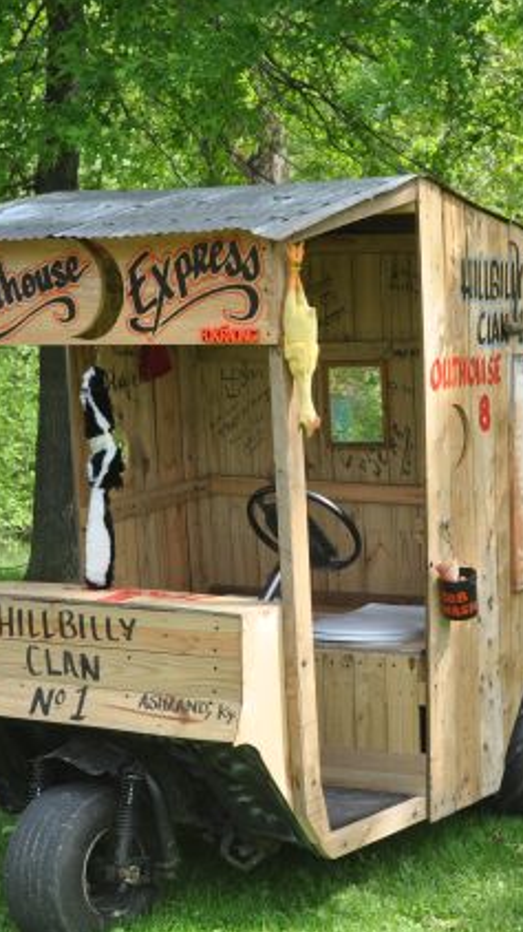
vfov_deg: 28.7
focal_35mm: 74
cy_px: 465
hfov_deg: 16.0
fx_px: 1821
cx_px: 538
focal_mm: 31
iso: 200
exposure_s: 1/200
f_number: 7.1
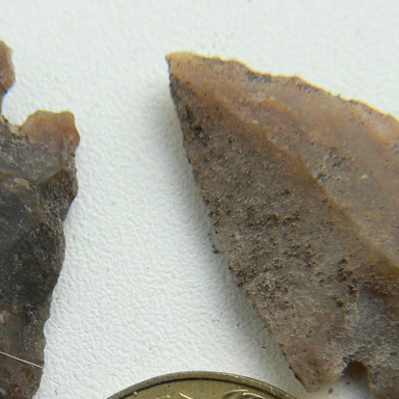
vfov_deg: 20.0
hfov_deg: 20.0
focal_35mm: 86
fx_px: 1122
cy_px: 317
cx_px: 92
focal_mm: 7.5
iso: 80
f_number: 3.2
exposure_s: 1/50
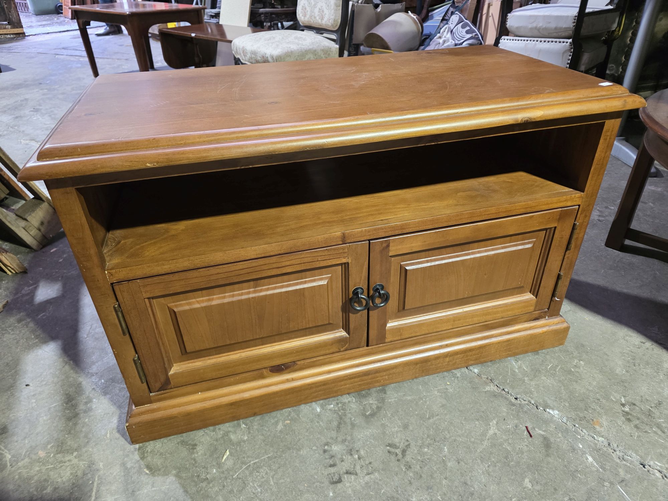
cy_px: 250
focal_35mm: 23
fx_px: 444
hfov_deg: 73.9
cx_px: 334
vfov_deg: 58.9
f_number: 1.7
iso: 800
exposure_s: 1/100
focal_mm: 6.3
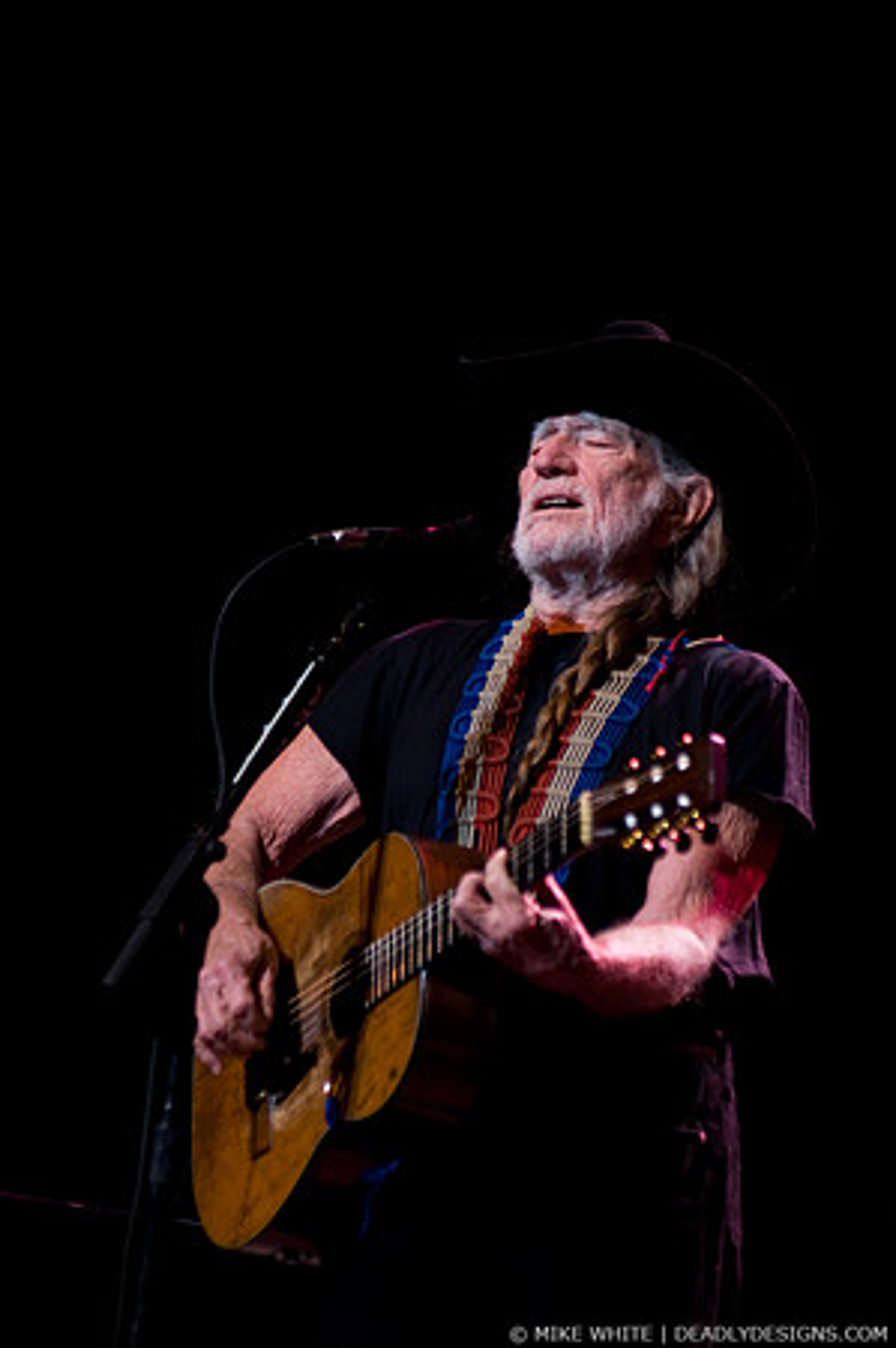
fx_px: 9541
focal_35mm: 255
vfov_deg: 8.1
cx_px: 448
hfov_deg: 5.4
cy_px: 674
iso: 800
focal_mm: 170
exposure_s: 1/320
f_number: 3.2
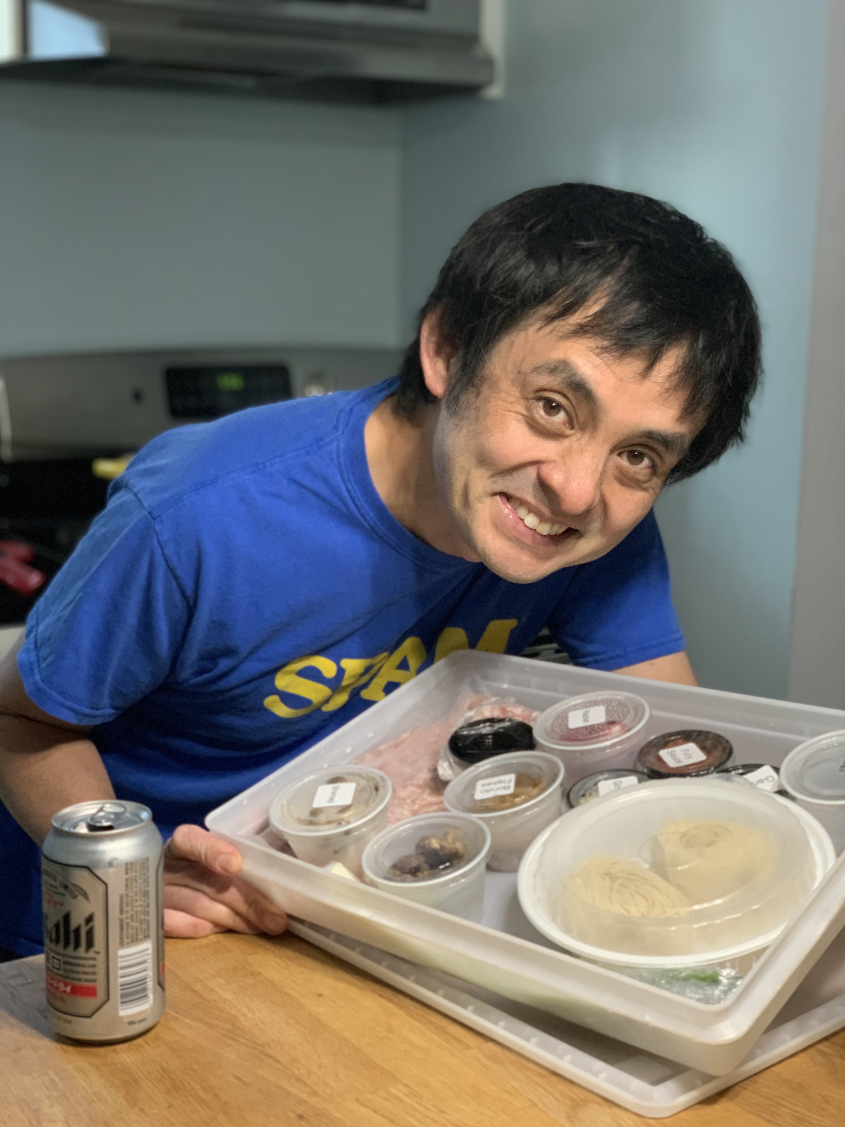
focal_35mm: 52
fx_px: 1692
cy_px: 564
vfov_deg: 36.8
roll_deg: -0.8
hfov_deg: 28.0
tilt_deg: -10.2
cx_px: 422
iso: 125
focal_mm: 6
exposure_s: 1/60
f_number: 2.4
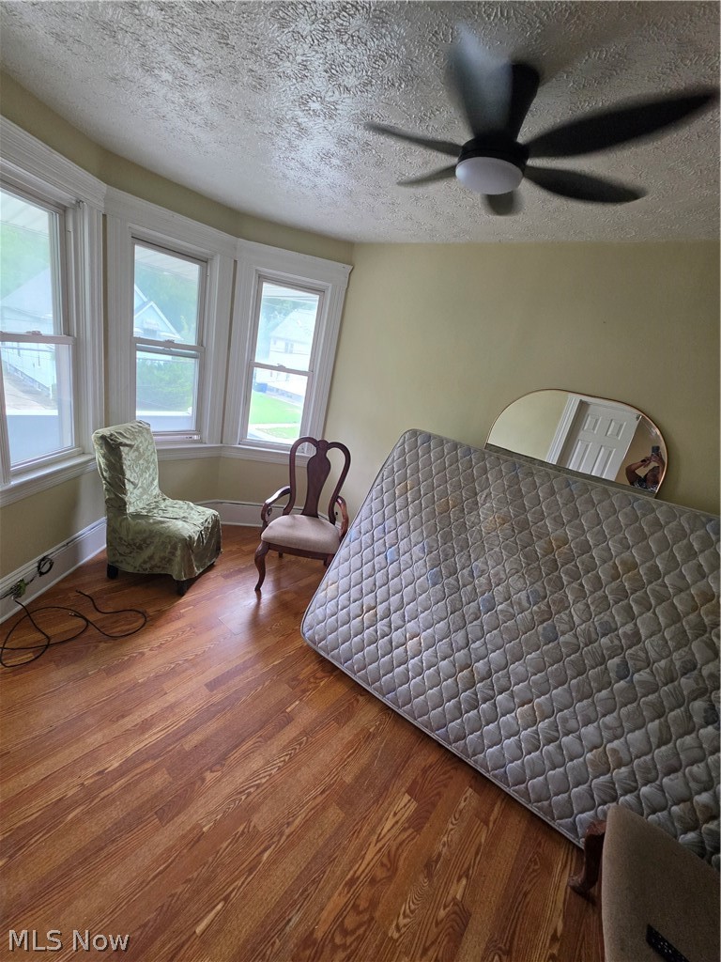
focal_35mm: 13
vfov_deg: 106.2
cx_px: 360
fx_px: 361
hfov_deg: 89.9
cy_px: 481
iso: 200
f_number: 1.9
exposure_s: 1/120
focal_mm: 2.2
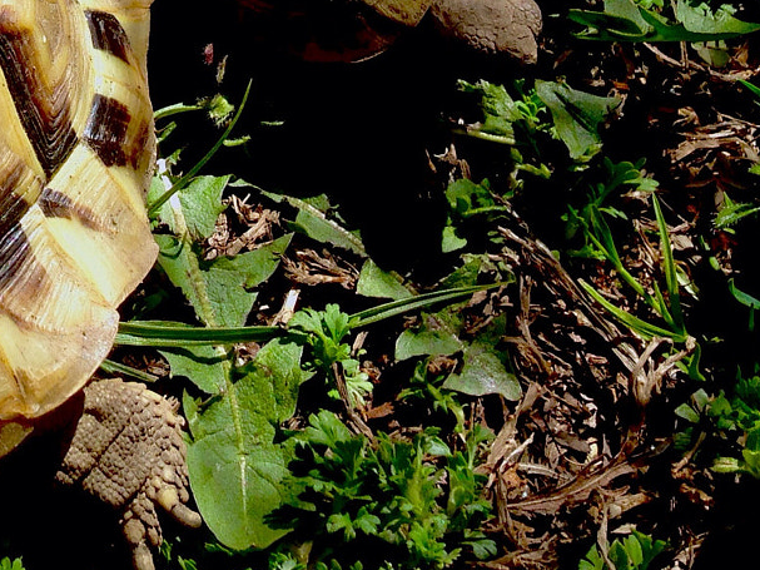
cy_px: -169
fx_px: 1910
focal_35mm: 87
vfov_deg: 16.1
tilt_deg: -62.0
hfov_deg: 21.3
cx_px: -86
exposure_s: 1/985
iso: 50
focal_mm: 4.12
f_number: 2.4
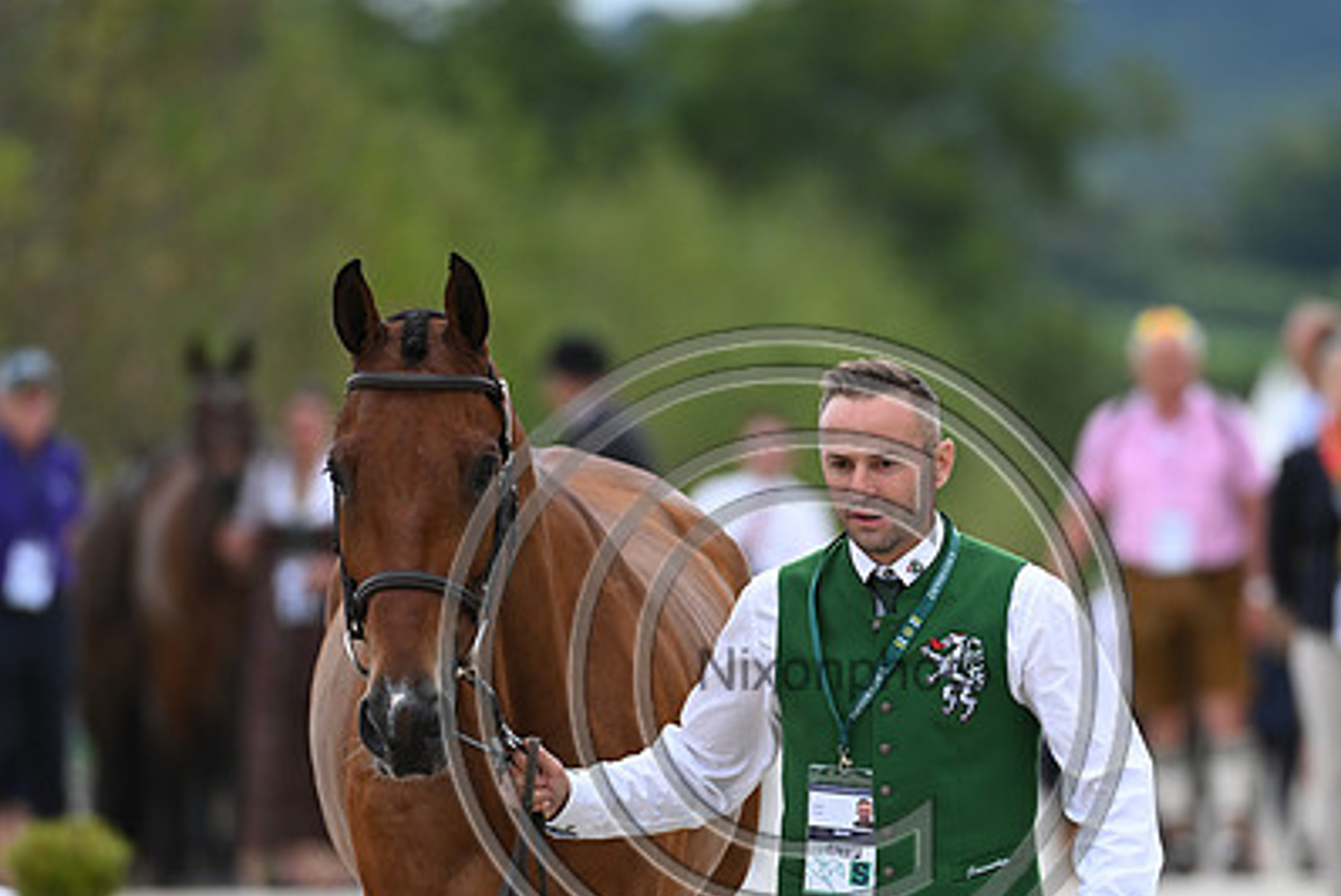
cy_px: 625
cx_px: 748
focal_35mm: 583
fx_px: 21732
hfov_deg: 3.5
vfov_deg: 2.4
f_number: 5.6
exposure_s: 1/1600
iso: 500
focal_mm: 400
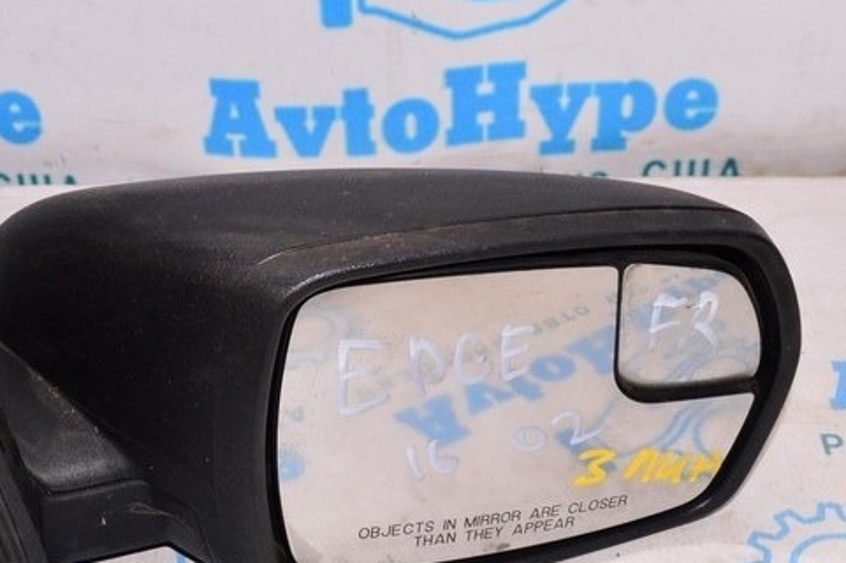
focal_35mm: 67
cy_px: 434
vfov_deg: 20.1
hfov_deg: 30.0
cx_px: 364
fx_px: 1575
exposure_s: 1/200
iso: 1600
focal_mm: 21
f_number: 8
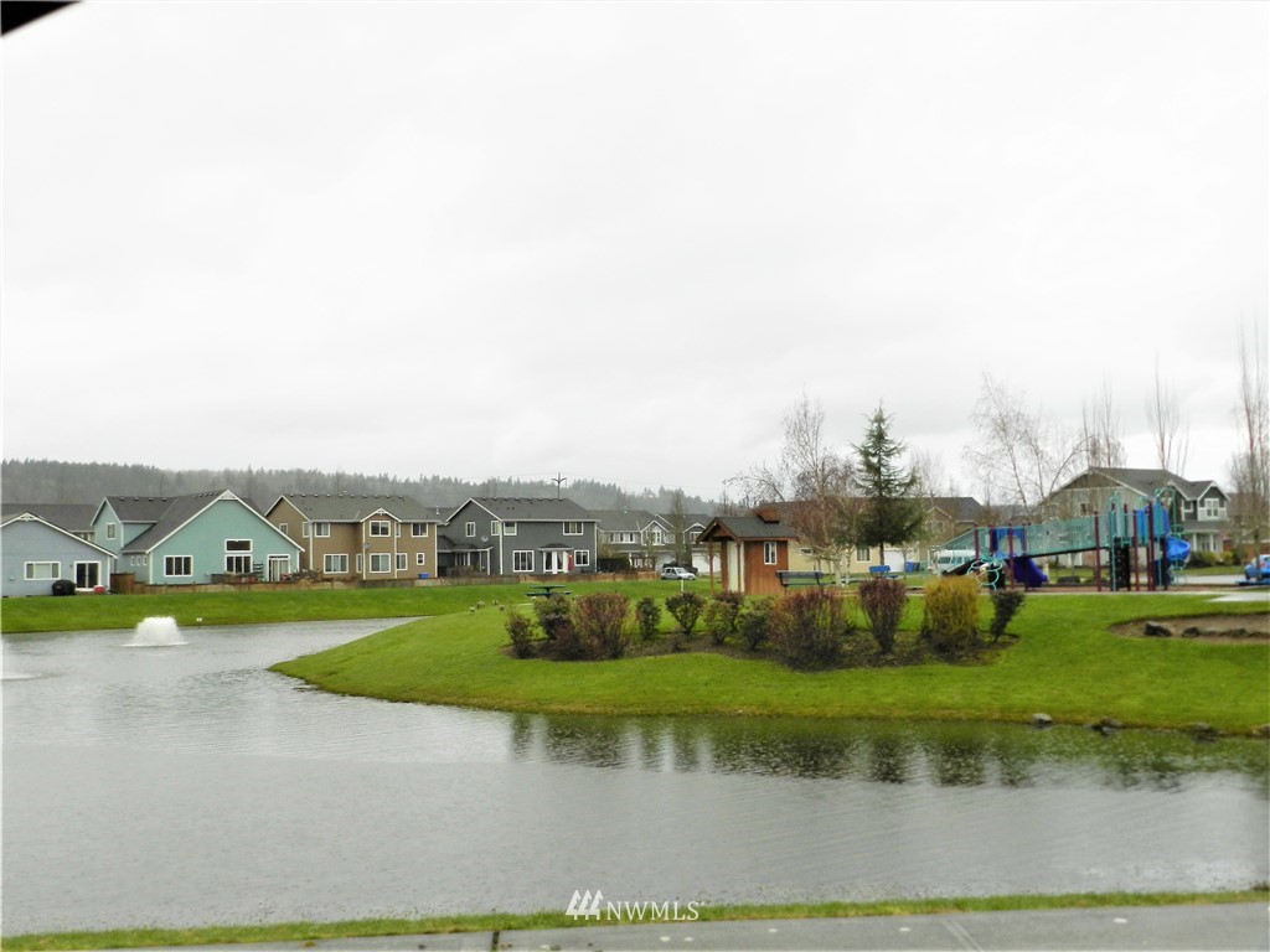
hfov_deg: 49.0
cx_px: 635
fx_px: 1394
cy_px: 476
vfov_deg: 37.7
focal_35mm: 38
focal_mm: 6.7
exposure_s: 1/100
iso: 180
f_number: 4
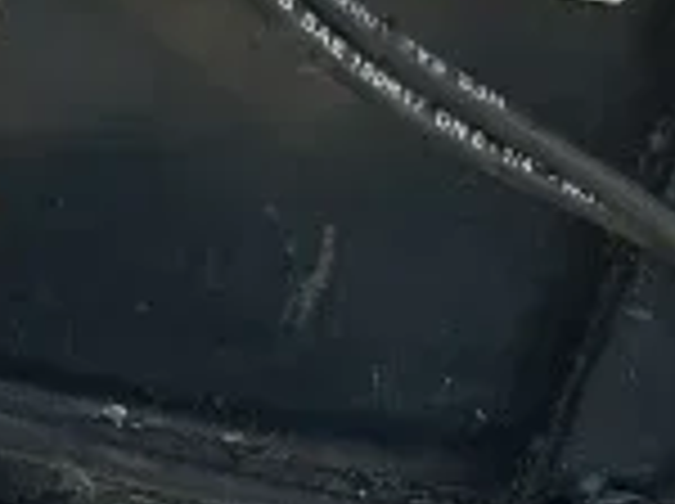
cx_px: -747
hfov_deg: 11.4
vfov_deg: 9.6
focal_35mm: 154
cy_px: 464
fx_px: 2998
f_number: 1.78
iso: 80
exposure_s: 1/785
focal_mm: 6.86
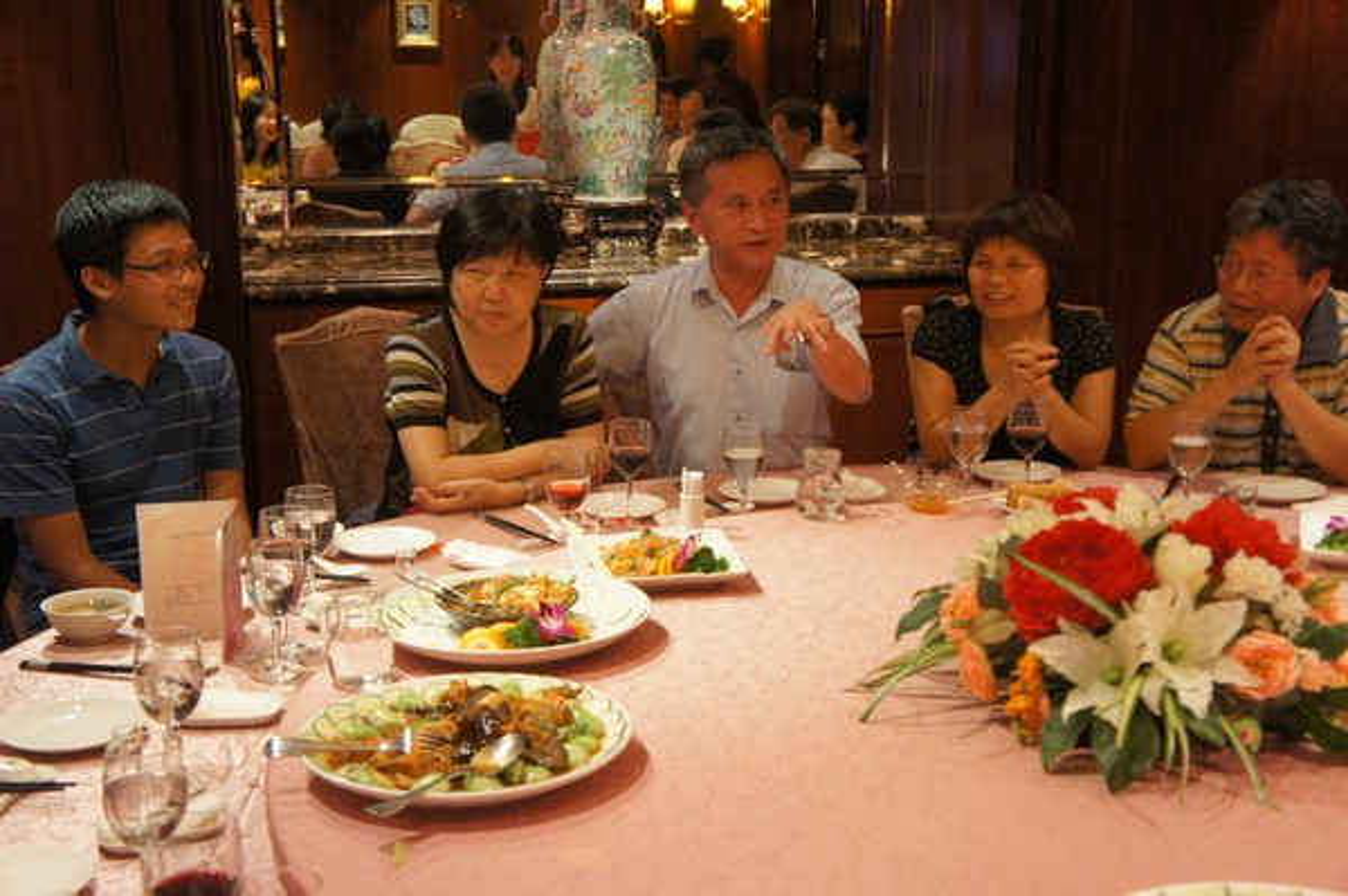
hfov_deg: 40.0
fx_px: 1852
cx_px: 674
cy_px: 448
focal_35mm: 50
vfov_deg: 27.2
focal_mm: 33
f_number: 4.5
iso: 1600
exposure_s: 1/50
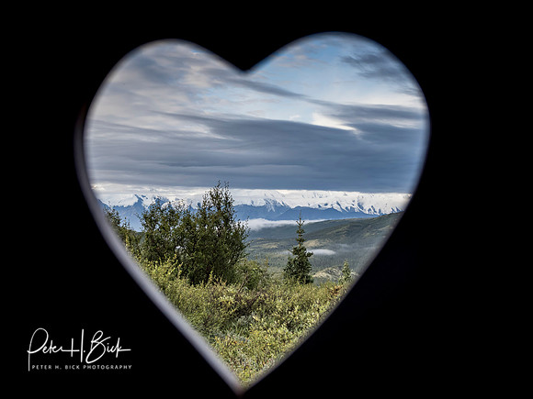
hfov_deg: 34.3
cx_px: 266
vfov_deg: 26.1
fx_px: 862
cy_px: 200
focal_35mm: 56
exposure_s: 1/400
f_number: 5
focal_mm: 28
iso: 400
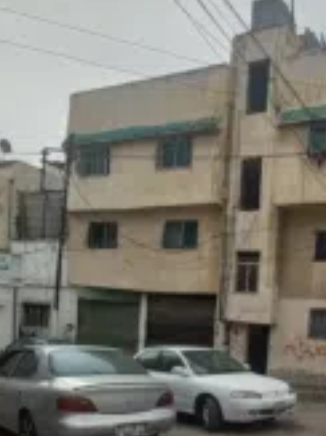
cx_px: 289
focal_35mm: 32
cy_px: 334
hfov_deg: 41.0
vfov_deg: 53.9
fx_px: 402
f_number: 2.2
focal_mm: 1.42
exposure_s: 1/1066
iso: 40
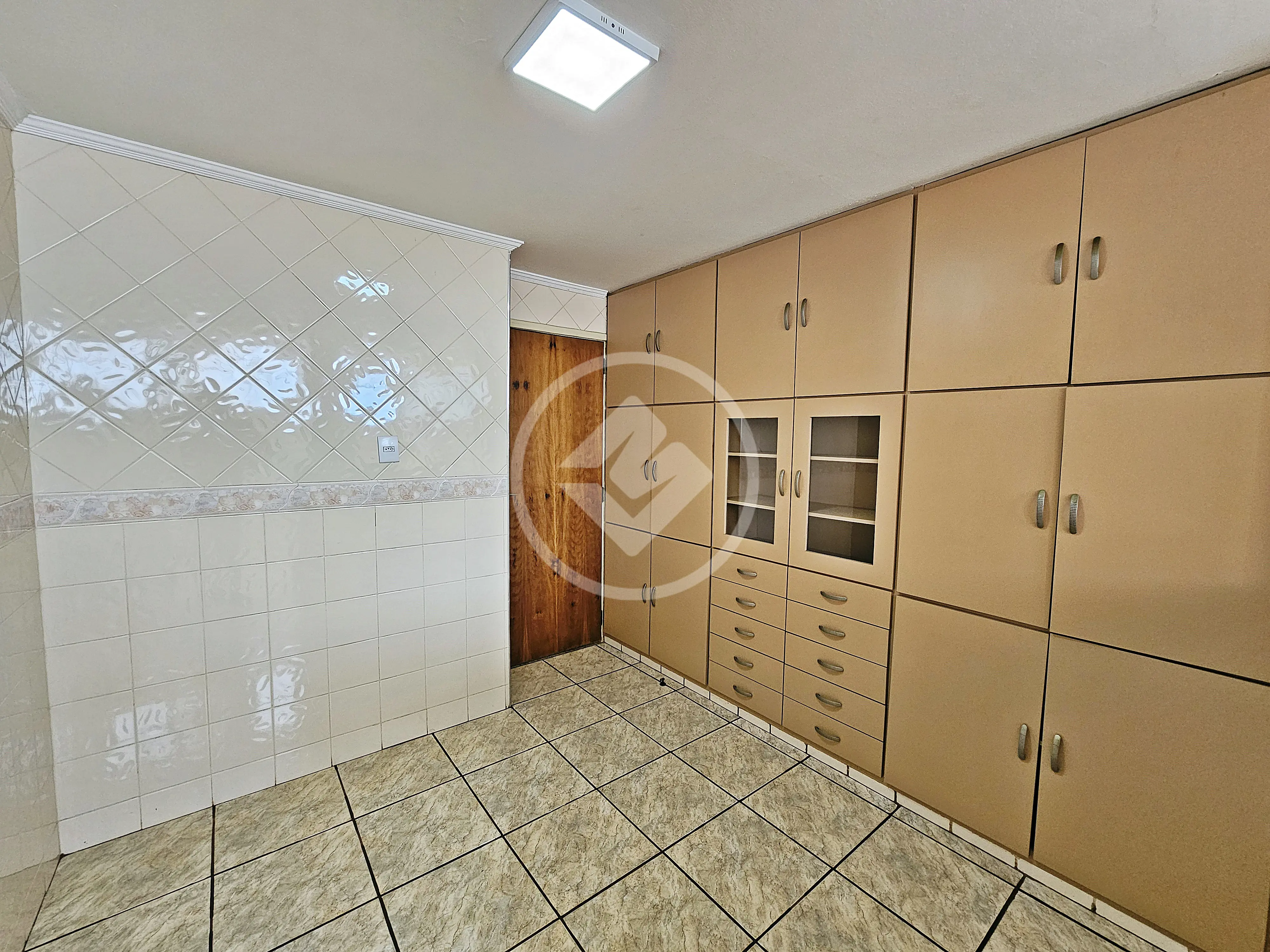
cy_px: 476
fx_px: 477
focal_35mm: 13
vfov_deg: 89.9
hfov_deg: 106.2
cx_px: 635
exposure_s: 1/77
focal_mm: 2.2
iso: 200
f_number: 2.2
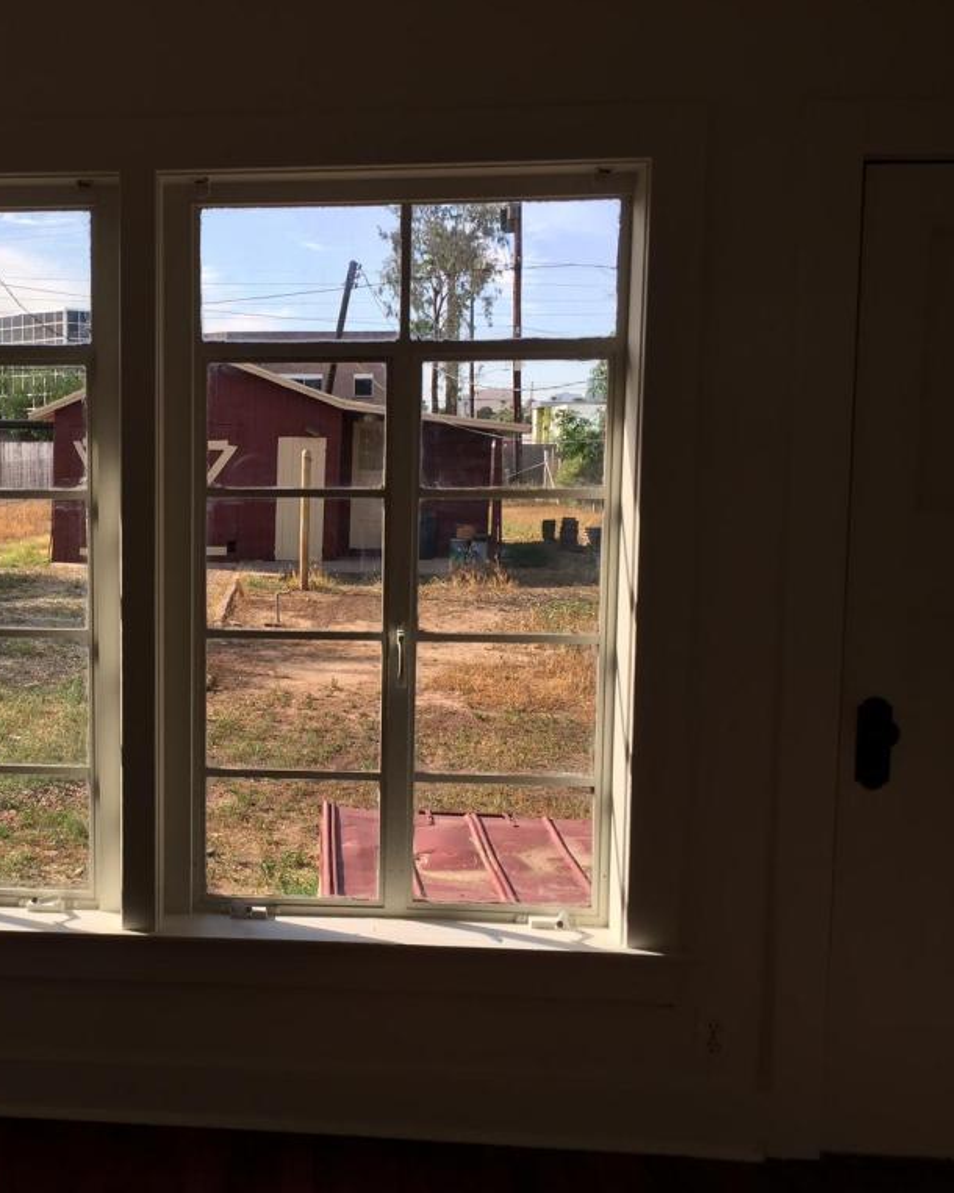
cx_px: 181
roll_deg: -0.2
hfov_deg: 37.6
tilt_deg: -4.4
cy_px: 594
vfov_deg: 47.9
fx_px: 1342
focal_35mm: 38
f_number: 2.2
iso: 32
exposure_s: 1/824
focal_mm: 4.15
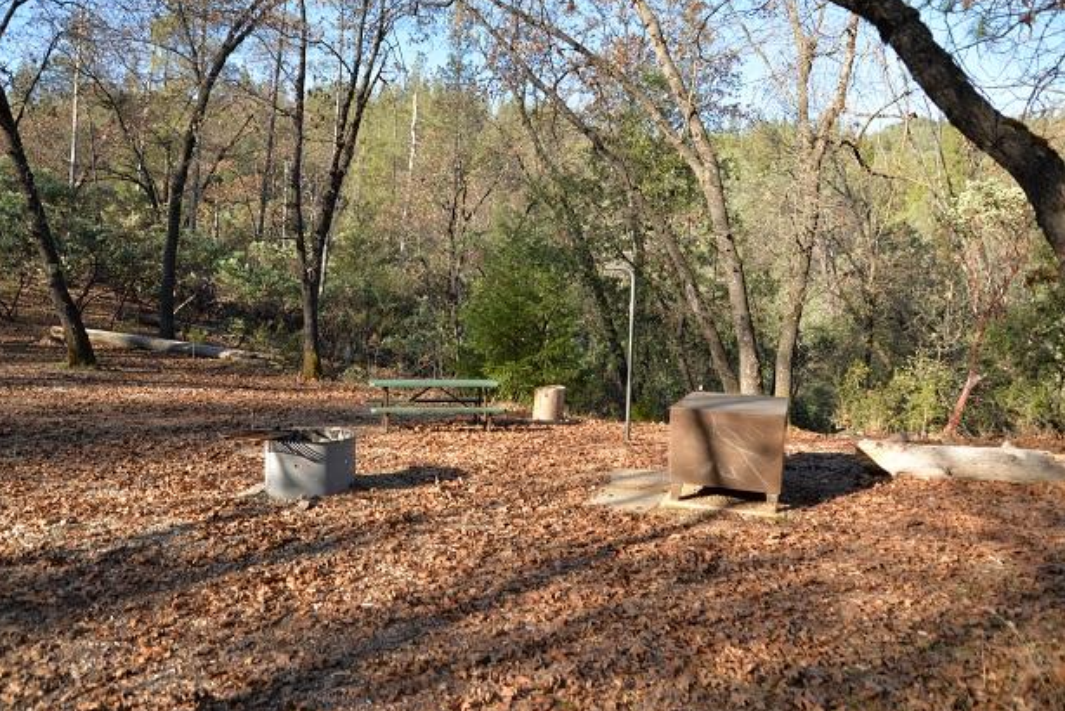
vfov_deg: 51.3
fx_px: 740
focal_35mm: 25
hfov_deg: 71.5
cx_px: 512
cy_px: 351
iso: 250
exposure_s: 1/125
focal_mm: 24
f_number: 5.6
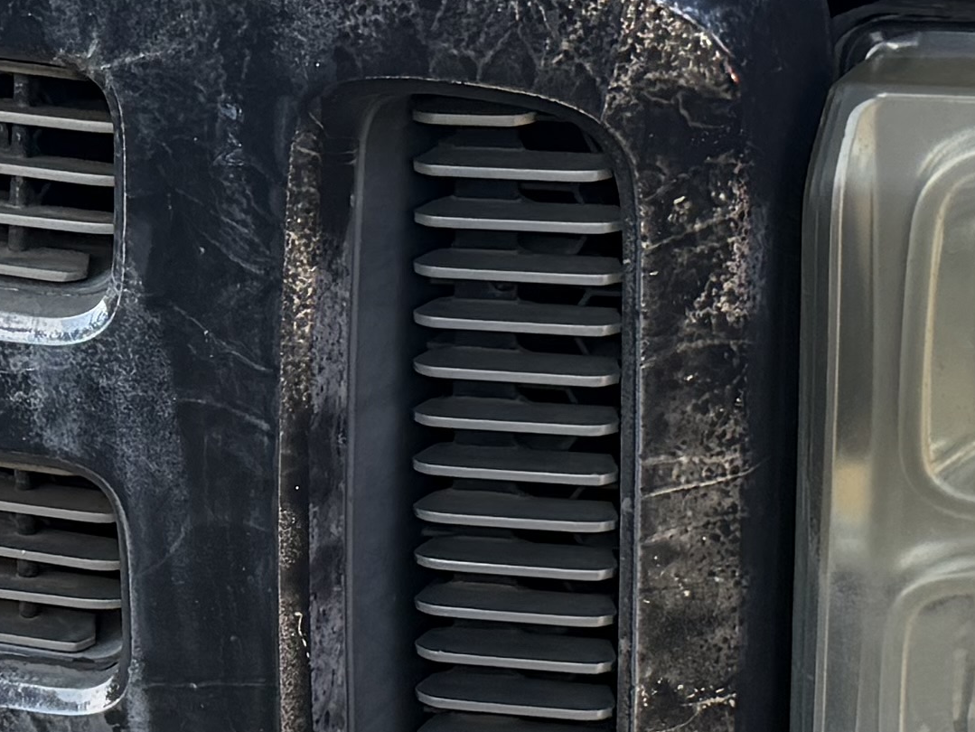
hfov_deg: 15.4
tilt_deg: -23.0
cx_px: 229
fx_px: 3578
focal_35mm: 127
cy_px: 498
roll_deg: +0.9
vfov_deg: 11.7
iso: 125
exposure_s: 1/4167
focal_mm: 6.76
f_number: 1.78
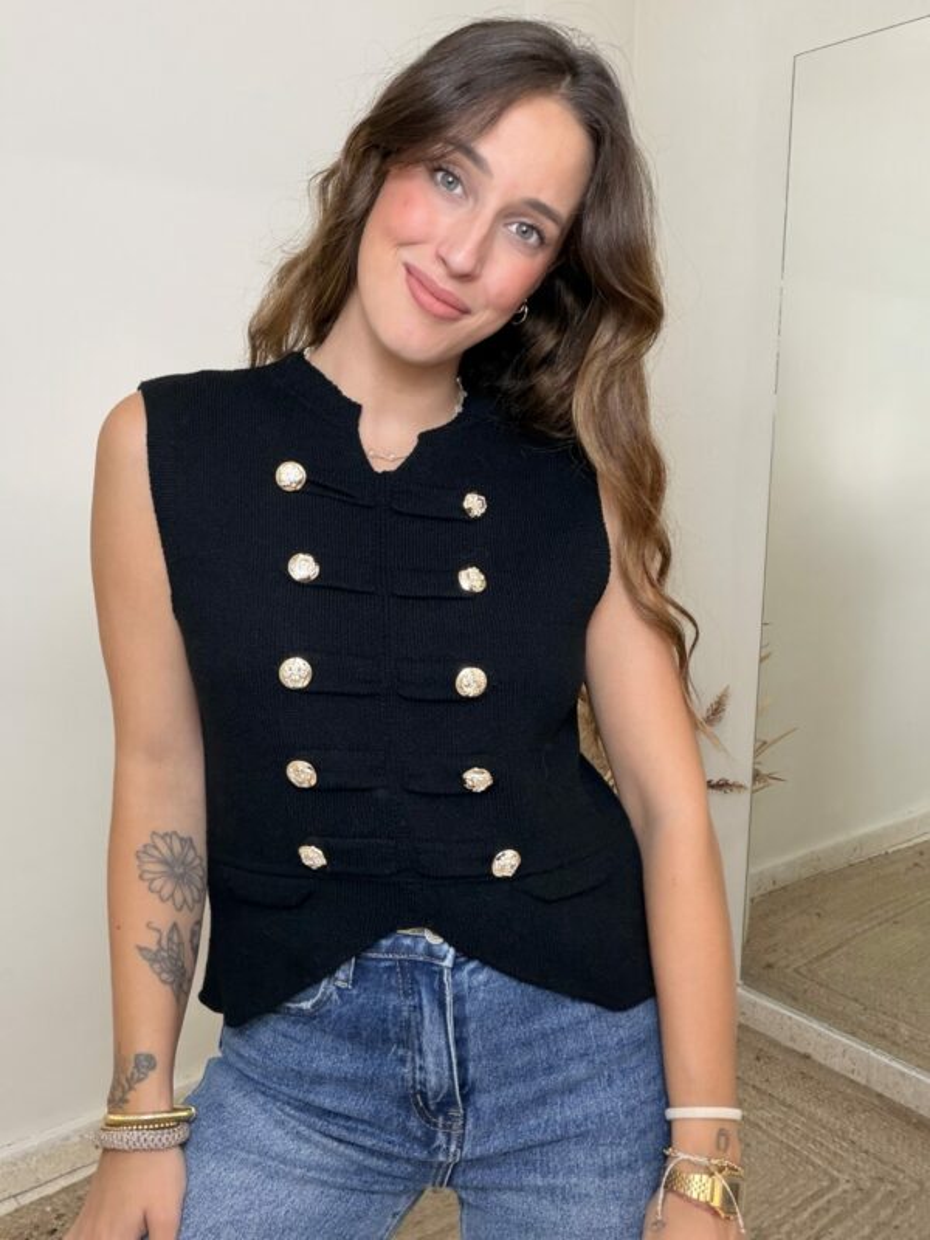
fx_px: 1075
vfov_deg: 60.0
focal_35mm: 30
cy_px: 620
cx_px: 465
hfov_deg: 46.8
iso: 125
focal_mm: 2.71
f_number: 1.9
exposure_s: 1/60
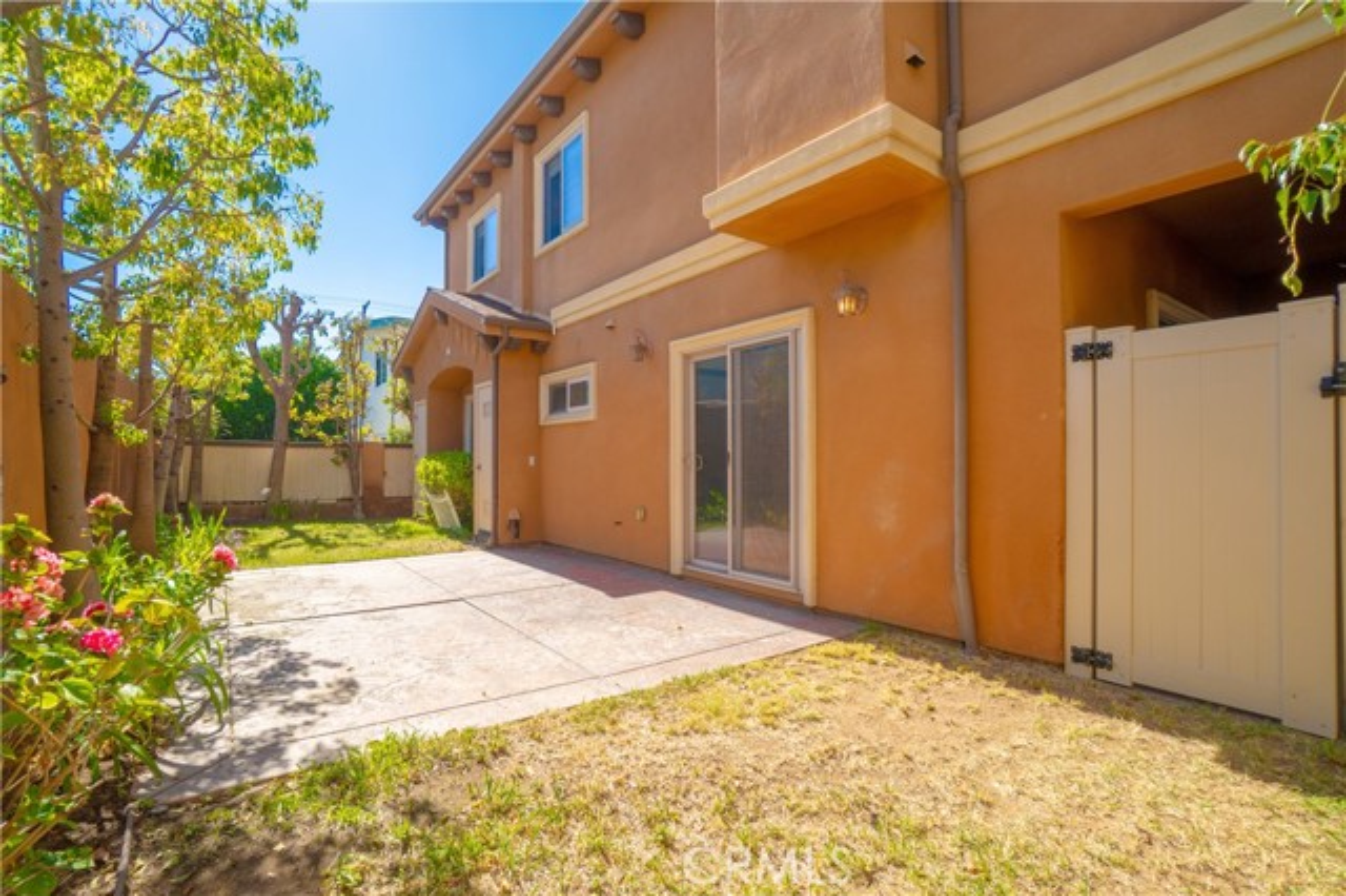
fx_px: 561
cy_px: 448
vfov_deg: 77.3
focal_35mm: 15
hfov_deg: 100.4
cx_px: 673
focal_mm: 10
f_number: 8
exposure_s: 1/160
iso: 100
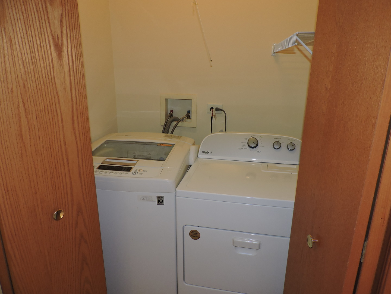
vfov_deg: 56.8
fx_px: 271
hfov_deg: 71.6
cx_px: 196
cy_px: 147
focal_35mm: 24
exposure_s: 1/30
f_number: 3
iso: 200
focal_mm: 4.3
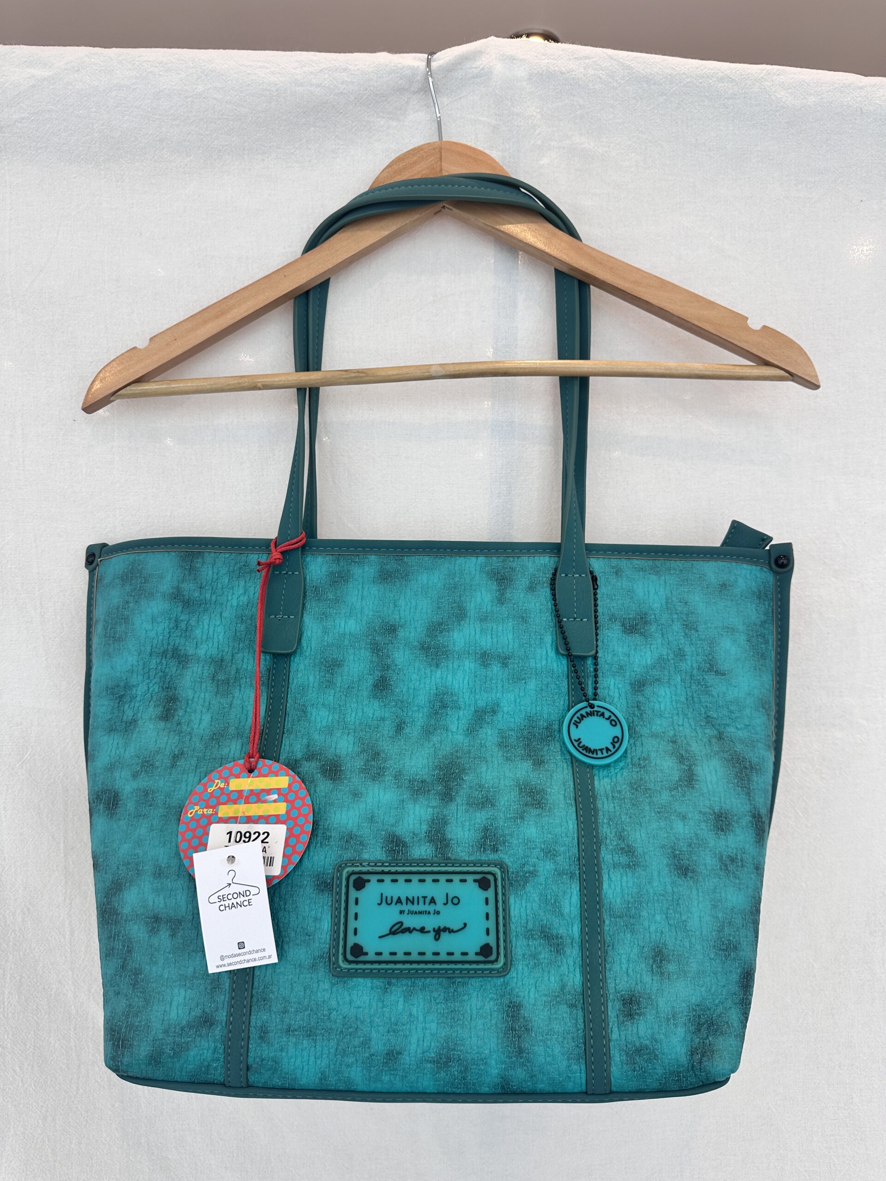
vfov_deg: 71.6
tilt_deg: +0.2
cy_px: 590
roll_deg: -0.4
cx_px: 443
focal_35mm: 24
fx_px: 819
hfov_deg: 56.8
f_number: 1.78
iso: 64
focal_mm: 6.86
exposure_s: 1/111
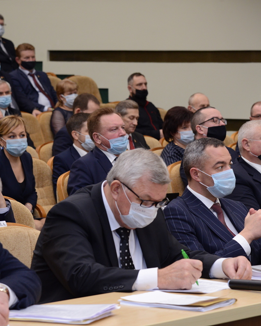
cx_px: 167
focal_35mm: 170
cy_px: 163
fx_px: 1641
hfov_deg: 9.1
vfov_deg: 11.4
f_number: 7.1
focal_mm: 120
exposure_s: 1/60
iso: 1600
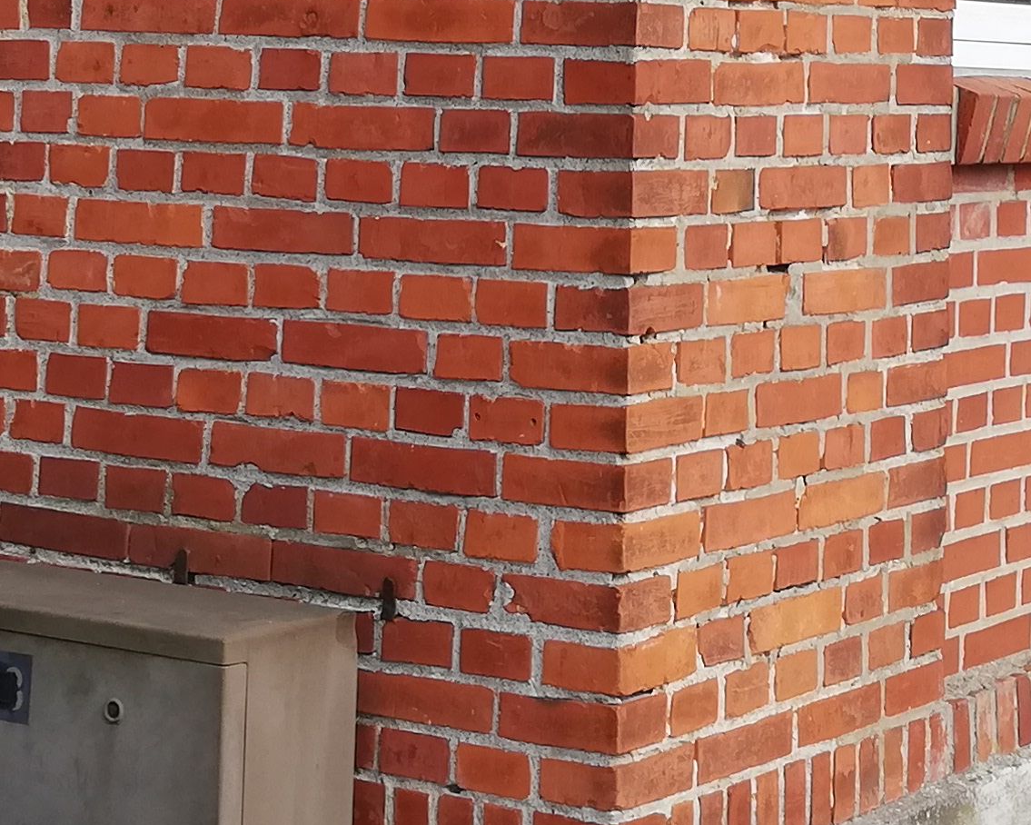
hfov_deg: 18.6
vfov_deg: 14.6
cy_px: -115
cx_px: 669
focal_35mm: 103
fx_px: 3143
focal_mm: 3.81
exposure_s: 1/546
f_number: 2.2
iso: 50
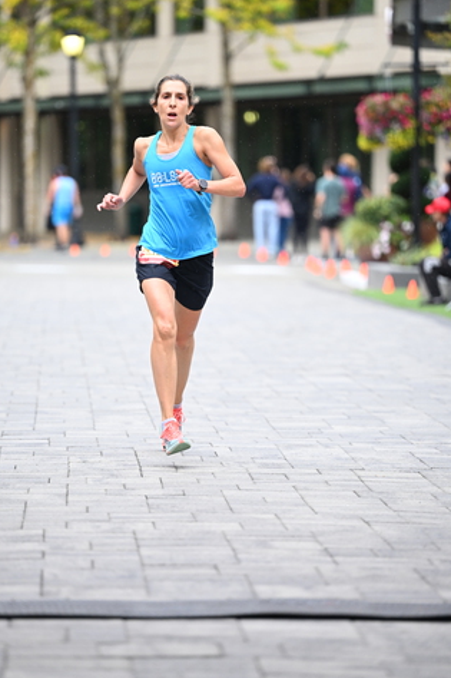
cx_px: 201
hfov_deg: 7.1
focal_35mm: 192
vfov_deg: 10.7
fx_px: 3610
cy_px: 291
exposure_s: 1/1600
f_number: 2.8
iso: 1250
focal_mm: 165
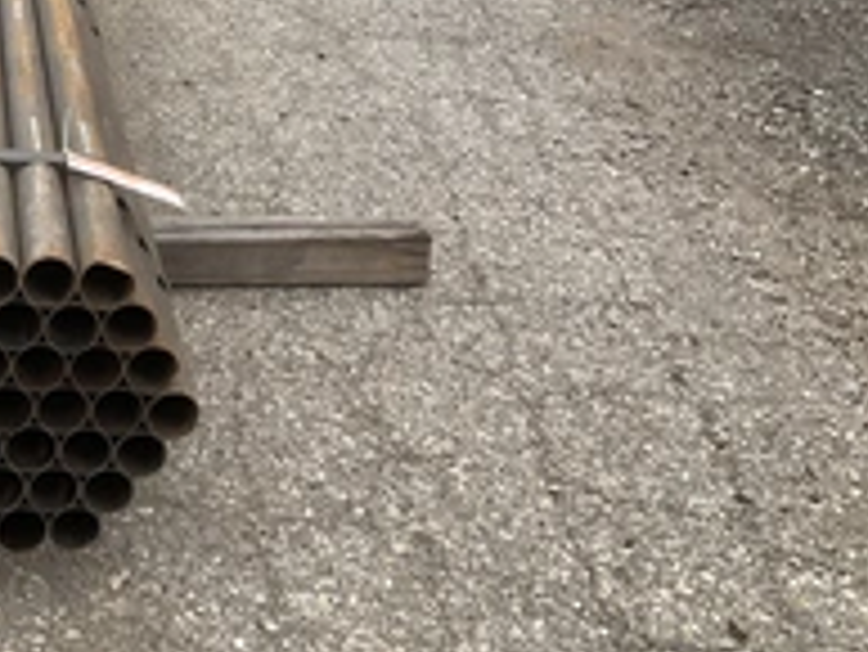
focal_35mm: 60
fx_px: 1505
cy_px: 31
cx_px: 90
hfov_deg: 30.8
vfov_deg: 23.6
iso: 25
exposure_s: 1/657
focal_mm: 3
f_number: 1.8
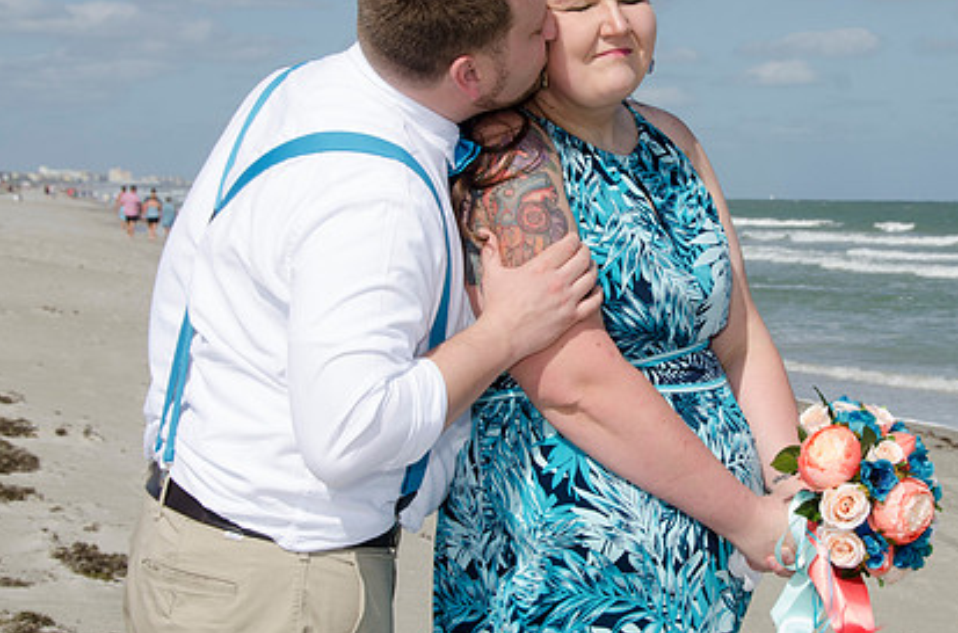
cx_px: 645
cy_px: 274
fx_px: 2601
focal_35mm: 98
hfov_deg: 20.8
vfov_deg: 13.9
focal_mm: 44
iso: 100
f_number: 11
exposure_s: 1/250
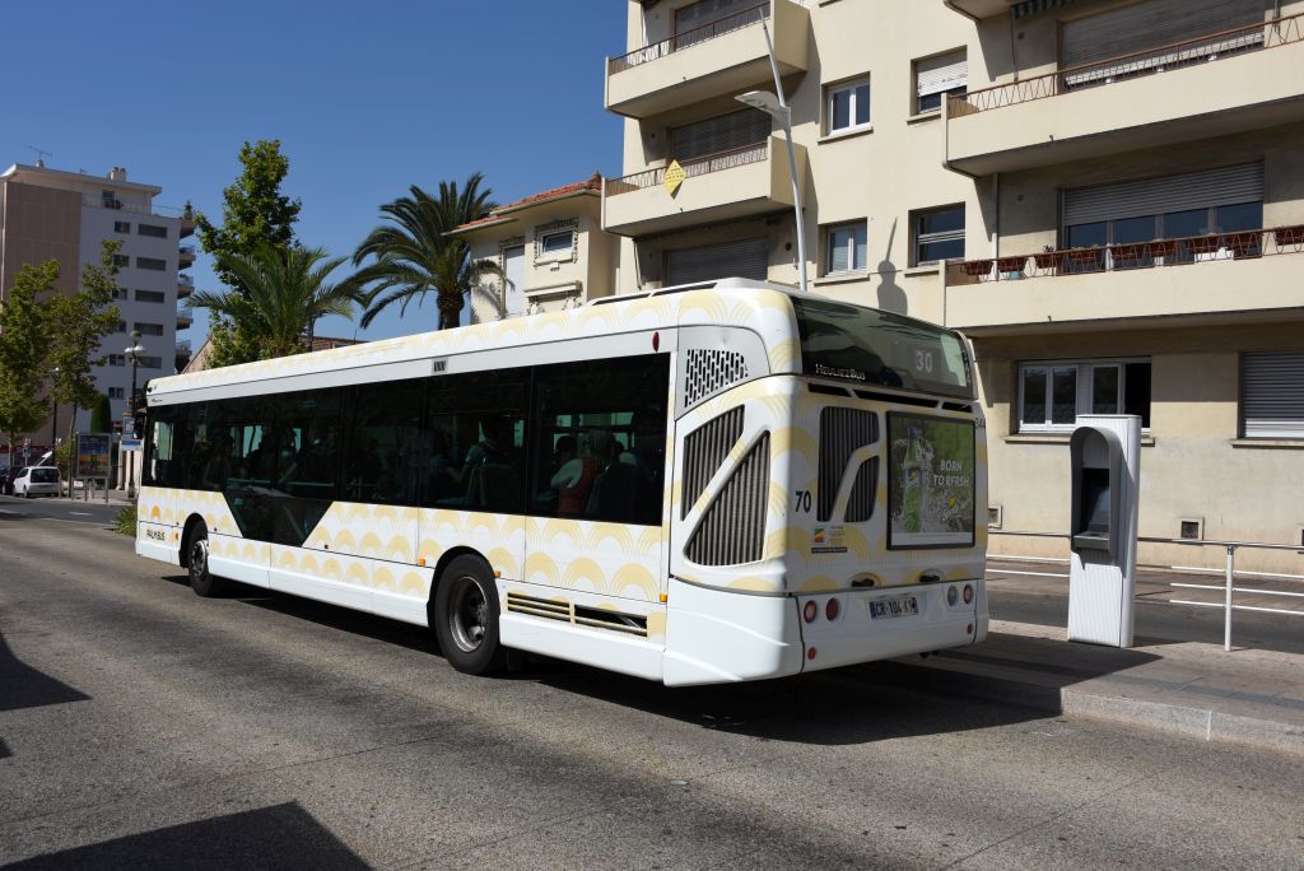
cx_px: 652
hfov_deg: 65.4
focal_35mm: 28
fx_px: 1015
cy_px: 436
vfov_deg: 46.5
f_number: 10
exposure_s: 1/400
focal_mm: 28
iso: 100
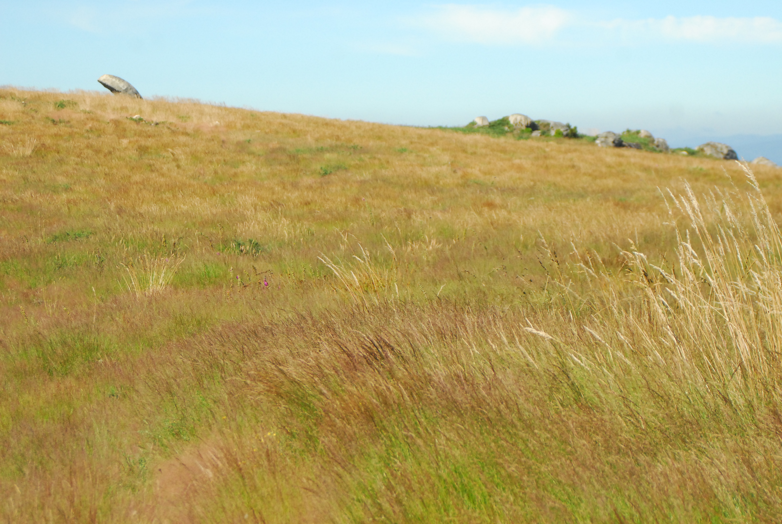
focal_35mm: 120
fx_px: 2610
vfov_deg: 11.5
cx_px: 391
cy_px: 262
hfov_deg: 17.0
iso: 800
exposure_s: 1/2000
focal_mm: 80
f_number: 6.3
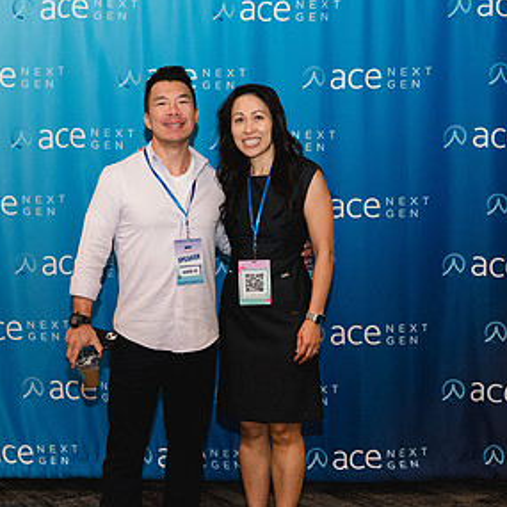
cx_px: 146
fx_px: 1011
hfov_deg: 27.9
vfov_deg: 28.2
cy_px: 267
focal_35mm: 61
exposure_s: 1/200
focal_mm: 35
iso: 3200
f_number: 3.5
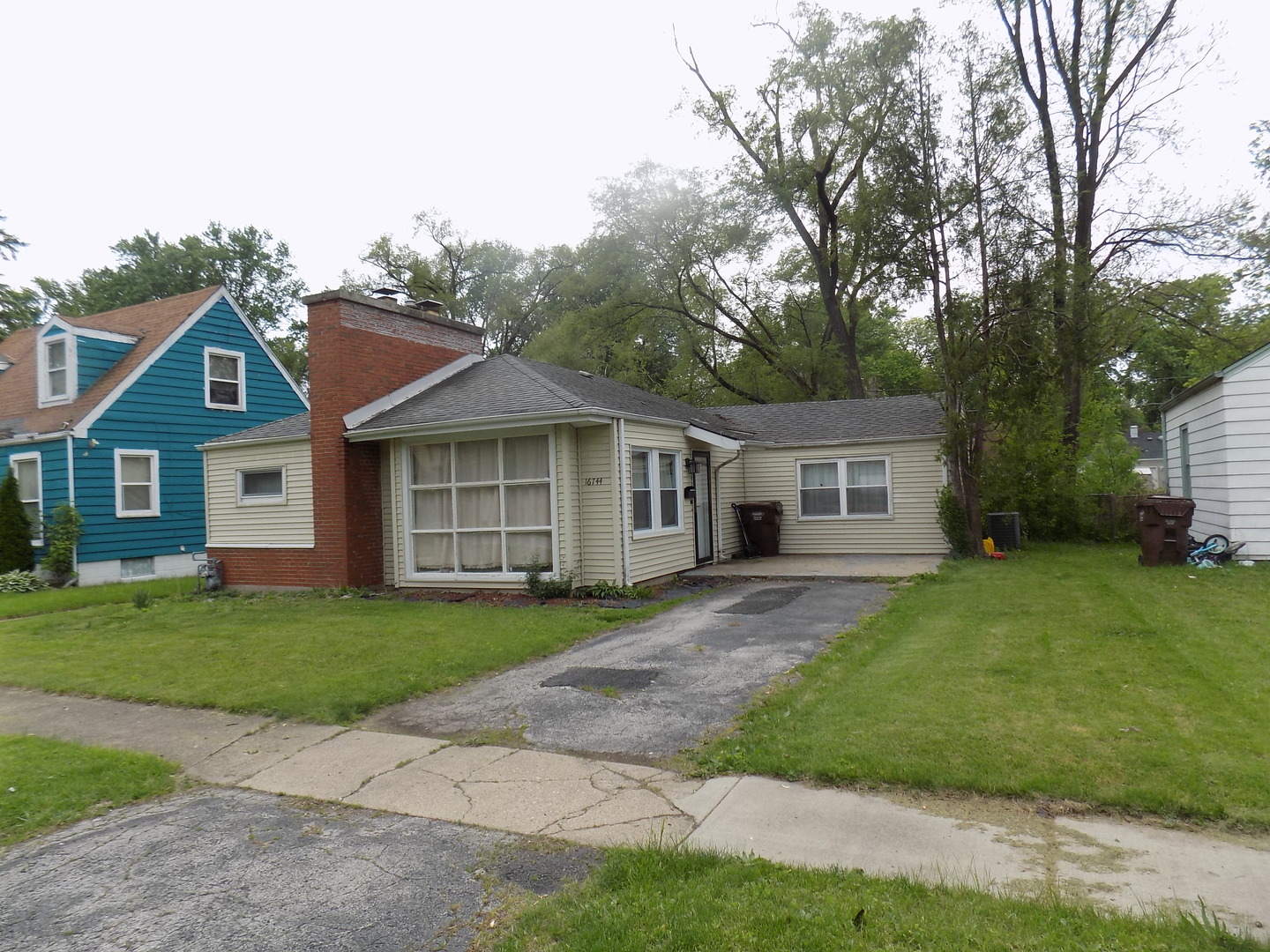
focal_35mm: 23
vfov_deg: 58.9
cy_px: 476
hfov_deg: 73.9
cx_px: 635
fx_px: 844
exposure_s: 1/640
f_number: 3.1
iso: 80
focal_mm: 4
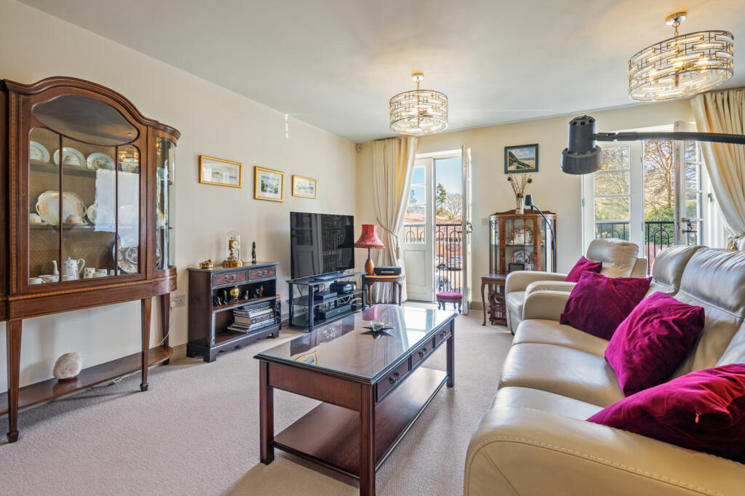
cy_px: 248
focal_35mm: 16
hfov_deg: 96.8
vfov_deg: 73.7
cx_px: 372
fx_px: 331
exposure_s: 1/2
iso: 250
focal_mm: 16
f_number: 11
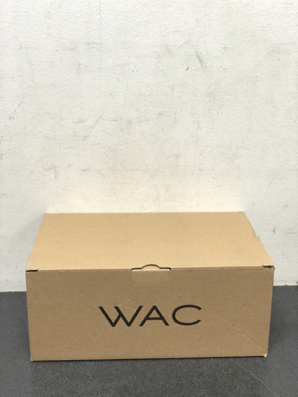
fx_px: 597
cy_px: 198
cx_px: 149
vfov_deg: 36.8
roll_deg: -0.1
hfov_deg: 28.0
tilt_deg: -20.2
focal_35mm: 52
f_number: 2.4
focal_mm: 6
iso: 100
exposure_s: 1/40
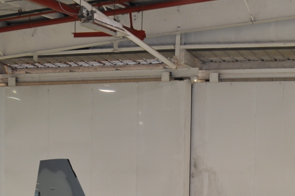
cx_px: 418
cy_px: 297
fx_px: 867
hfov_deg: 17.7
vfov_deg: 12.3
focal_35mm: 106
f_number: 4
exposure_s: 1/60
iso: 200
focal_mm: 18
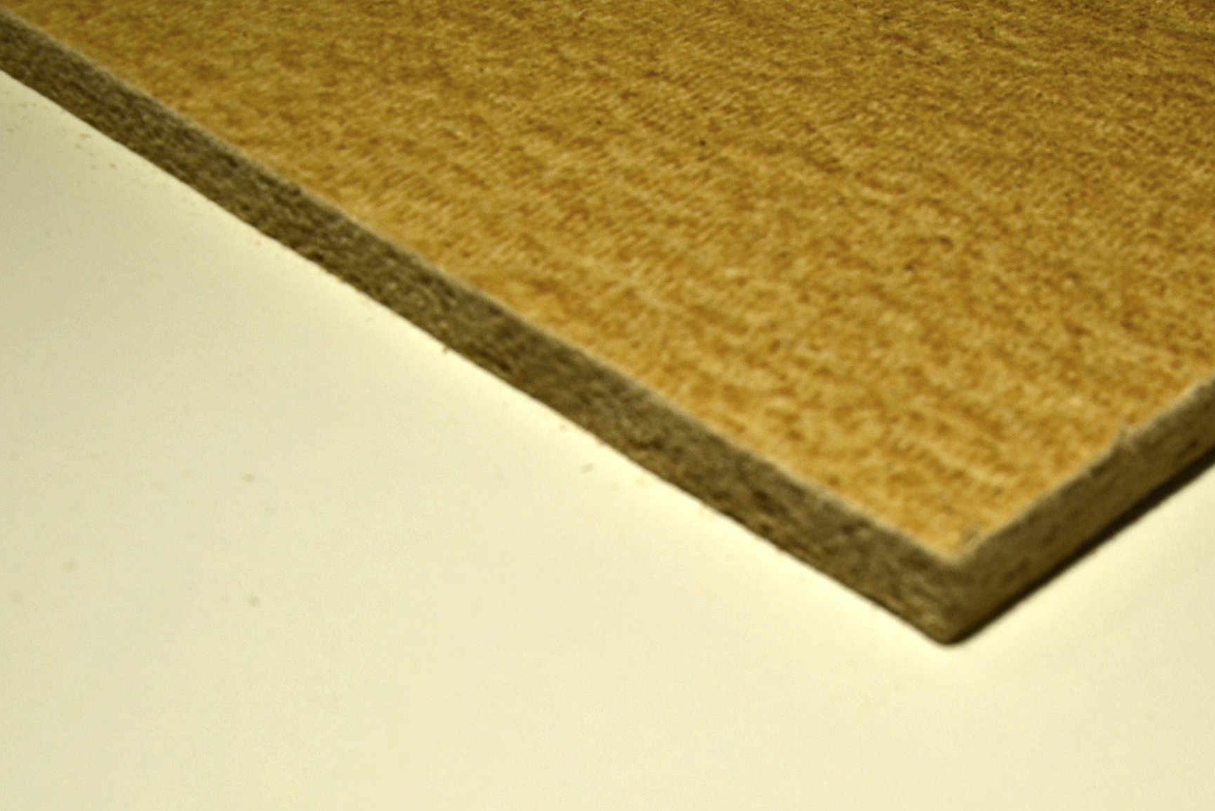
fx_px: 2126
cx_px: 943
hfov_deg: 31.2
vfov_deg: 21.5
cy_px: 546
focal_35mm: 63
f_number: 7.1
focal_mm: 22
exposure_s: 1/160
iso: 100
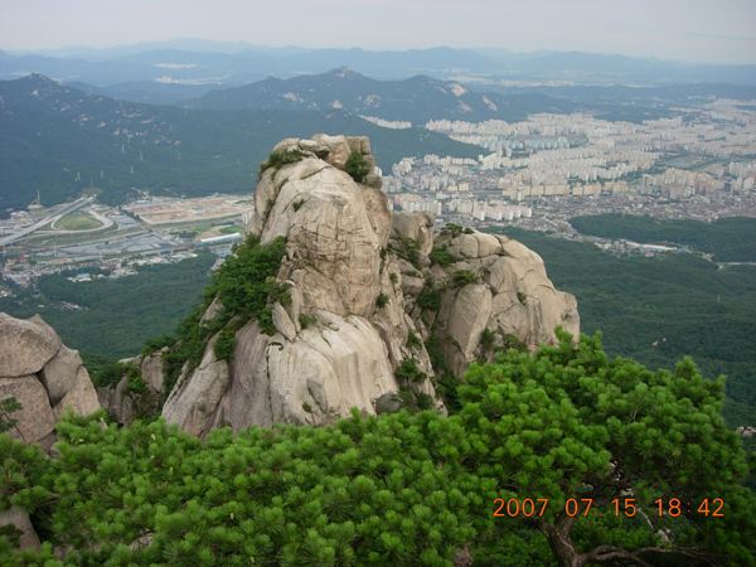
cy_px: 284
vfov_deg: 37.7
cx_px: 378
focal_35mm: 38
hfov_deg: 49.0
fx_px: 830
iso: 64
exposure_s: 1/186
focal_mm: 7.8
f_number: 2.8
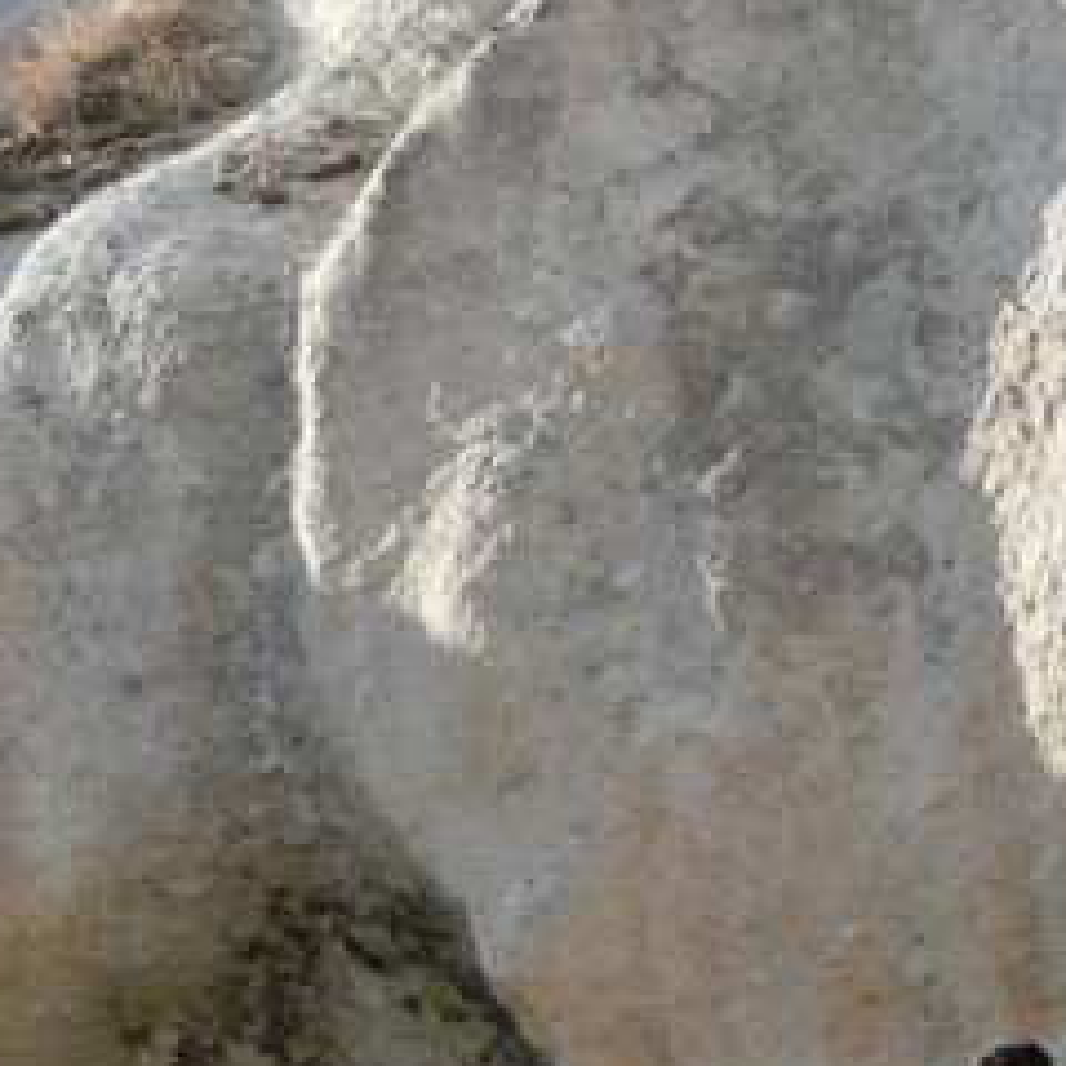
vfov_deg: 6.7
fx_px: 9093
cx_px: 1719
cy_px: 733
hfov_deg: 6.6
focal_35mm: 261
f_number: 7.1
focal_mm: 14.9
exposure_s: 1/400
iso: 100
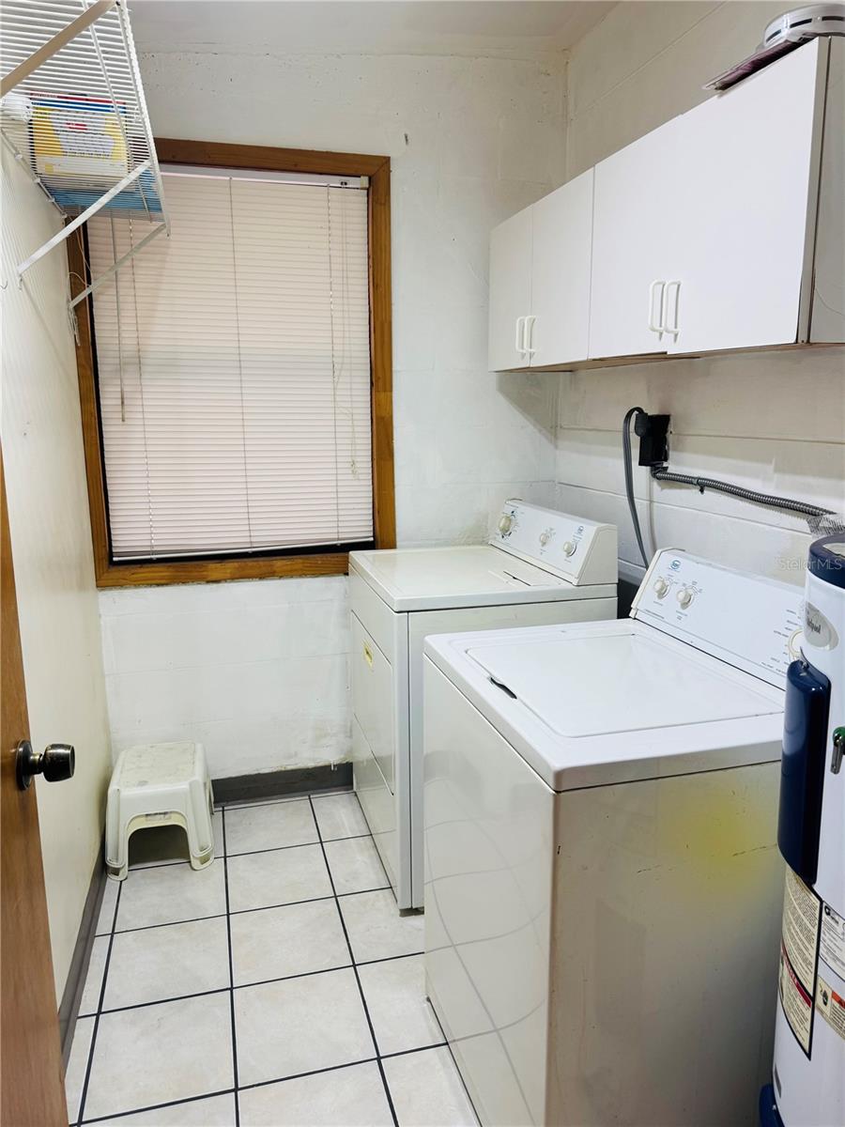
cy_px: 564
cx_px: 422
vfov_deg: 71.6
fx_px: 781
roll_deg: -0.2
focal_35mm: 24
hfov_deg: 56.8
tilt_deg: -9.3
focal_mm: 6.76
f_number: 1.78
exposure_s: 1/120
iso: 80
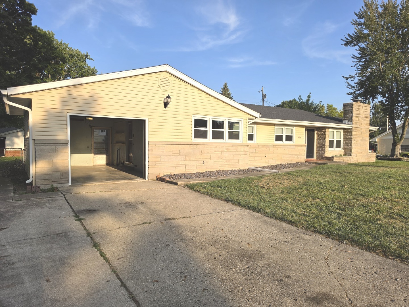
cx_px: 204
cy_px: 154
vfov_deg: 58.9
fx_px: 272
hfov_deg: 73.9
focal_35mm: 23
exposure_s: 1/5955
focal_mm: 6.5
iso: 64
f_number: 1.4
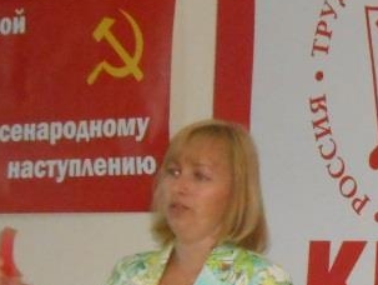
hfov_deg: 10.4
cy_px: 324
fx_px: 2066
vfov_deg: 7.8
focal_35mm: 189
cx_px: 393
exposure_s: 1/60
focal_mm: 10
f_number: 5.2
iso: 800
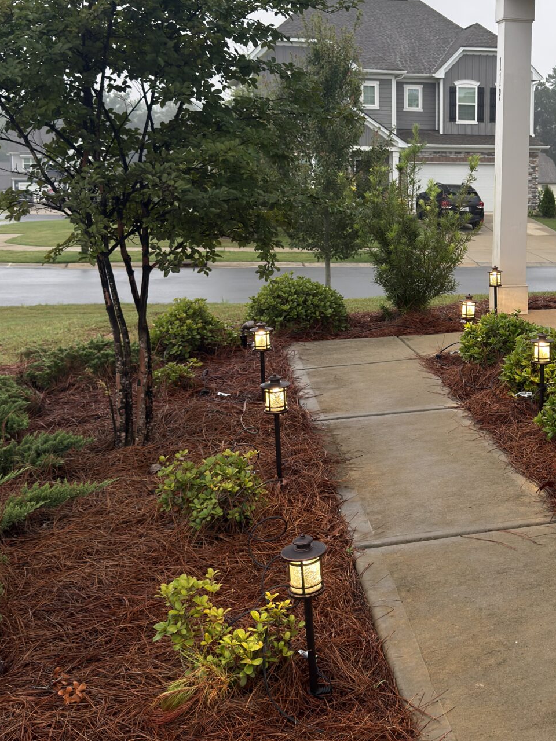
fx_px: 1028
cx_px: 498
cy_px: 259
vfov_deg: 39.3
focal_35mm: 48
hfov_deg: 29.1
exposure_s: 1/94
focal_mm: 6.76
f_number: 1.78
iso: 100
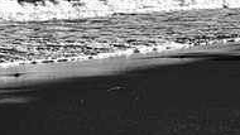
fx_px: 719
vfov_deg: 10.5
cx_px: -32
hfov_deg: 18.2
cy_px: 182
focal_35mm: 113
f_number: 11
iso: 100
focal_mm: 35
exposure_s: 1/80
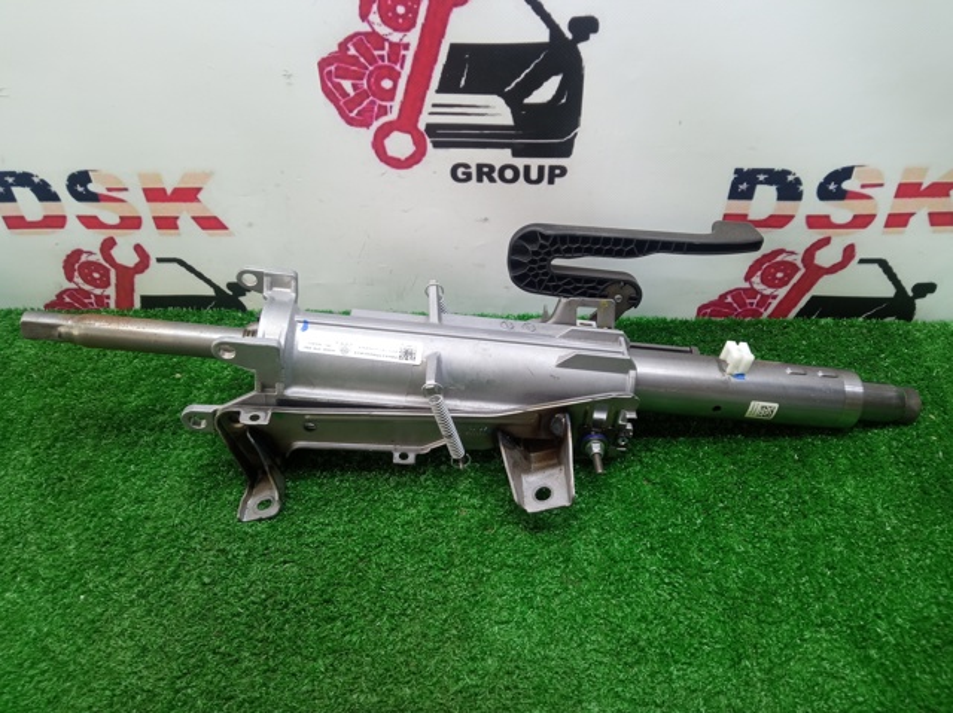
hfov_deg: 65.4
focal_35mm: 27
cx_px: 476
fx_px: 743
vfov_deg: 51.3
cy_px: 356
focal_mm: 3.79
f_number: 2.2
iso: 150
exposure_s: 1/33.3
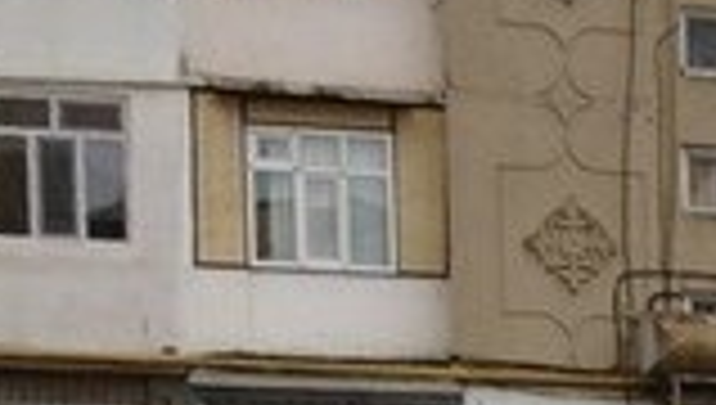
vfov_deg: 7.3
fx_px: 3004
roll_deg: -1.5
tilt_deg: -5.9
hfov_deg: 12.7
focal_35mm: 158
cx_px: 1166
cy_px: 902
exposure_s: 1/1042
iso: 50
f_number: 2.4
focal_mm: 4.28
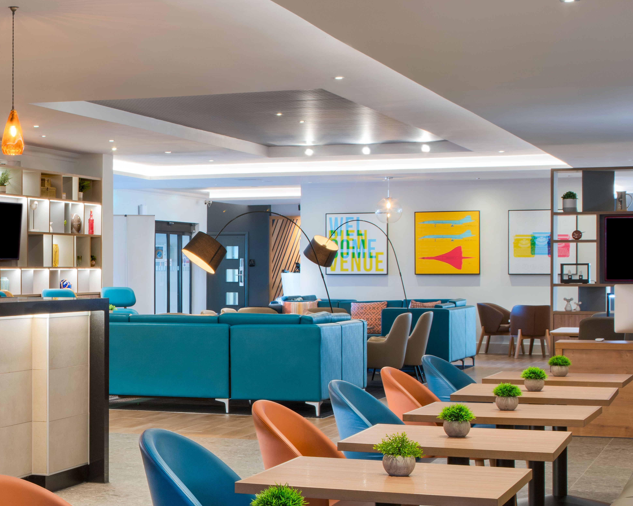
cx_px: -11
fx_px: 1611
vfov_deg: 17.7
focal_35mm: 86
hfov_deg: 21.4
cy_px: 400
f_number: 16
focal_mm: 45
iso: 125
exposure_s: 2
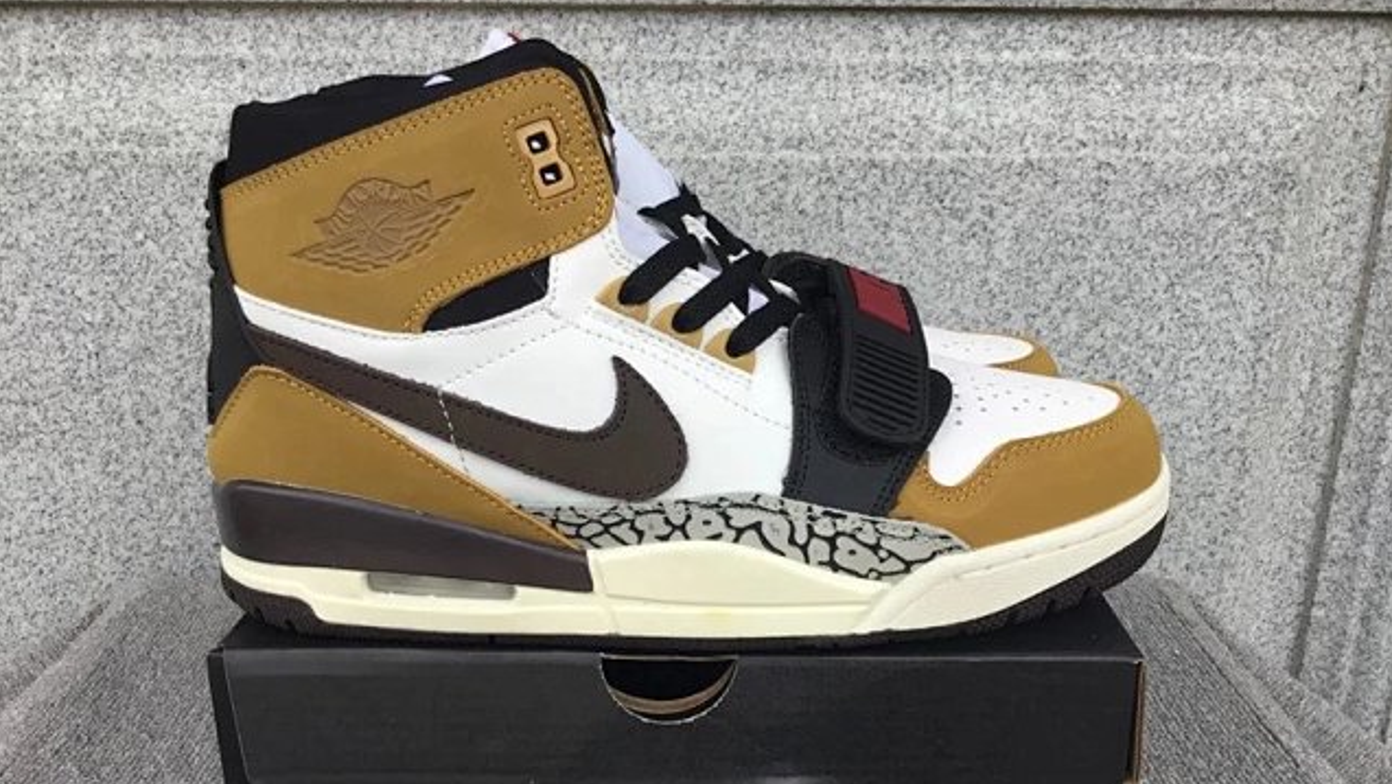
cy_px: 521
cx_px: 696
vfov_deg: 34.4
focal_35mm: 34
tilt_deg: -20.3
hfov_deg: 58.0
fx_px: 1255
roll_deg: +0.3
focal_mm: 3.3
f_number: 2.4
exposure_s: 1/103
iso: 25
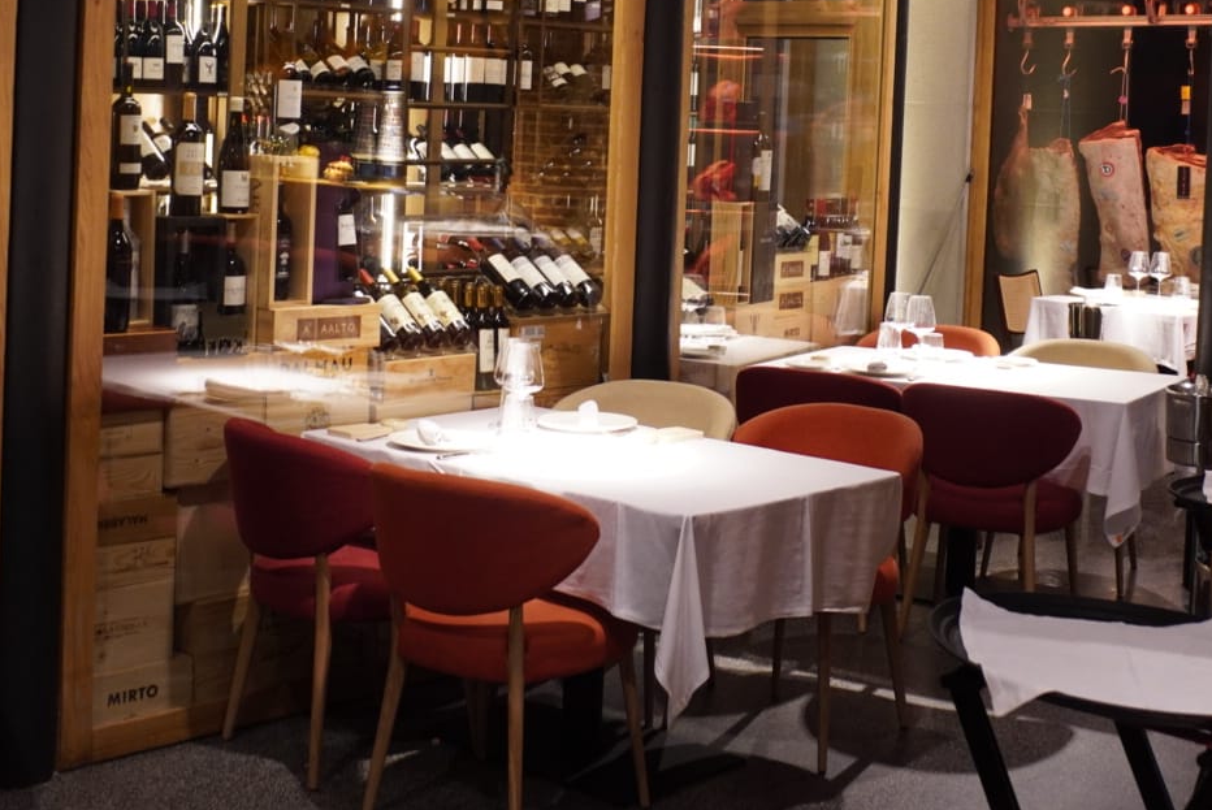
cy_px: 142
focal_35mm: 52
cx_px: 675
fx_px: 1752
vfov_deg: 25.5
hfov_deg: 38.1
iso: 800
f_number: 2.8
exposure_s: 1/30
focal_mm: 20
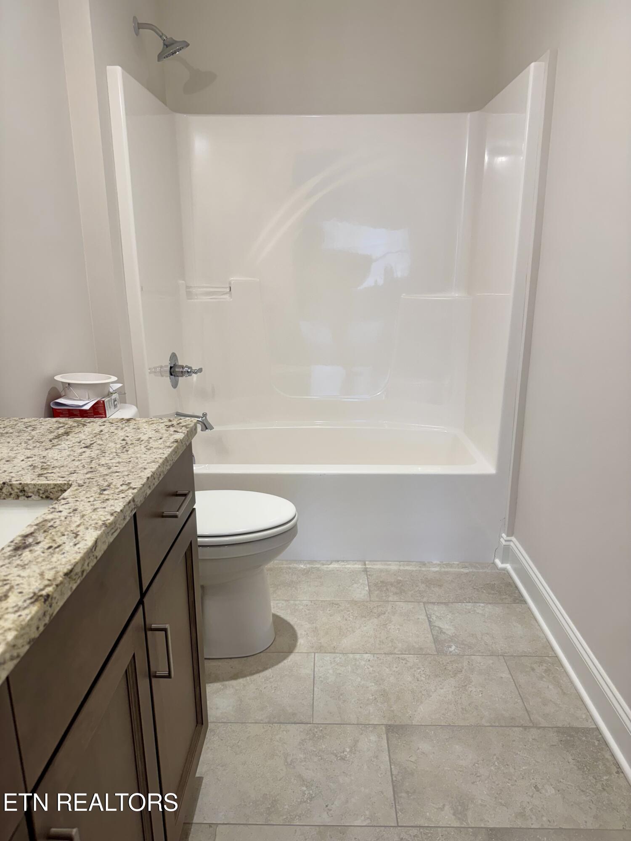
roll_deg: +0.7
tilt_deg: -15.1
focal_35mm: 24
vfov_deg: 71.6
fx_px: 583
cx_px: 316
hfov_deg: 56.8
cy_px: 420
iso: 80
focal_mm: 6.76
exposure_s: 1/120
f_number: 1.78
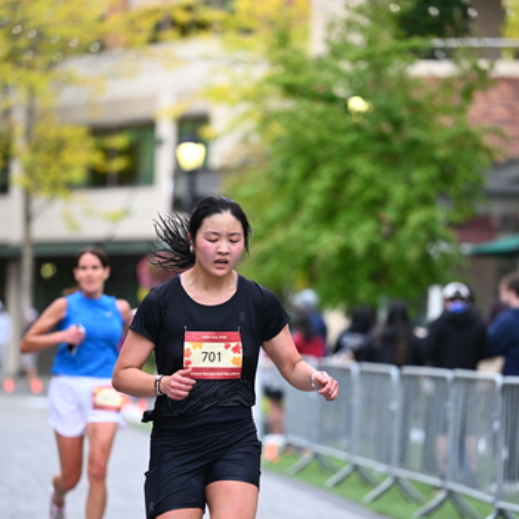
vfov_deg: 9.7
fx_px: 3053
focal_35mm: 180
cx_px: 255
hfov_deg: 9.7
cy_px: 327
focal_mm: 135
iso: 1000
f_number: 2.8
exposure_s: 1/1600
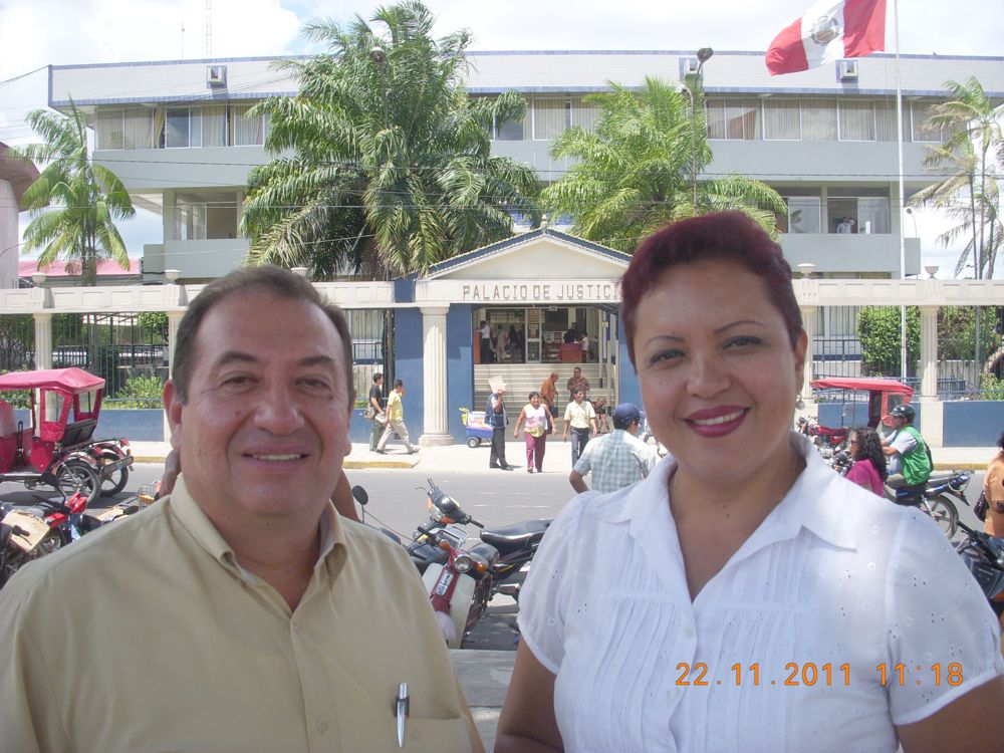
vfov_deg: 37.7
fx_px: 1102
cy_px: 376
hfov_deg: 49.0
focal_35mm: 38
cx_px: 502
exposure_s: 1/640
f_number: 3.3
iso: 100
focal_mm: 6.3
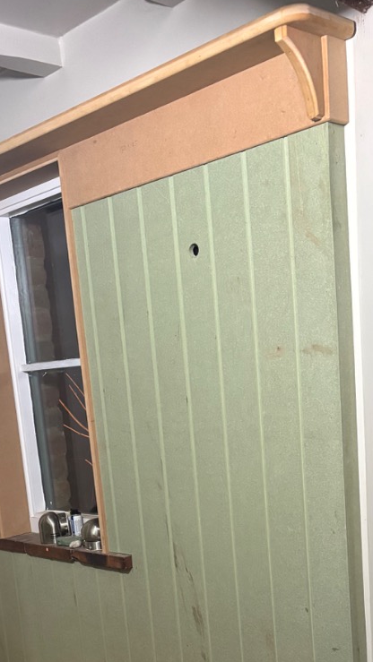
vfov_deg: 42.6
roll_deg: +5.1
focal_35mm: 46
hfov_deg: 26.0
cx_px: 160
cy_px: 528
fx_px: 808
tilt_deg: -11.5
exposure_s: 1/33
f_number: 1.6
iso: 500
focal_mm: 5.96
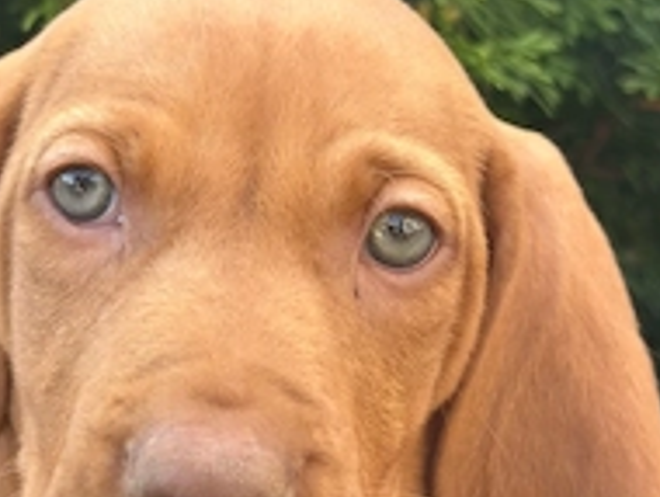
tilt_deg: -11.5
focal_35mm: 101
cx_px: 229
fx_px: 1928
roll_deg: +3.4
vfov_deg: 14.7
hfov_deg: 19.4
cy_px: 306
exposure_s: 1/254
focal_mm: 6.86
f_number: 1.78
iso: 80
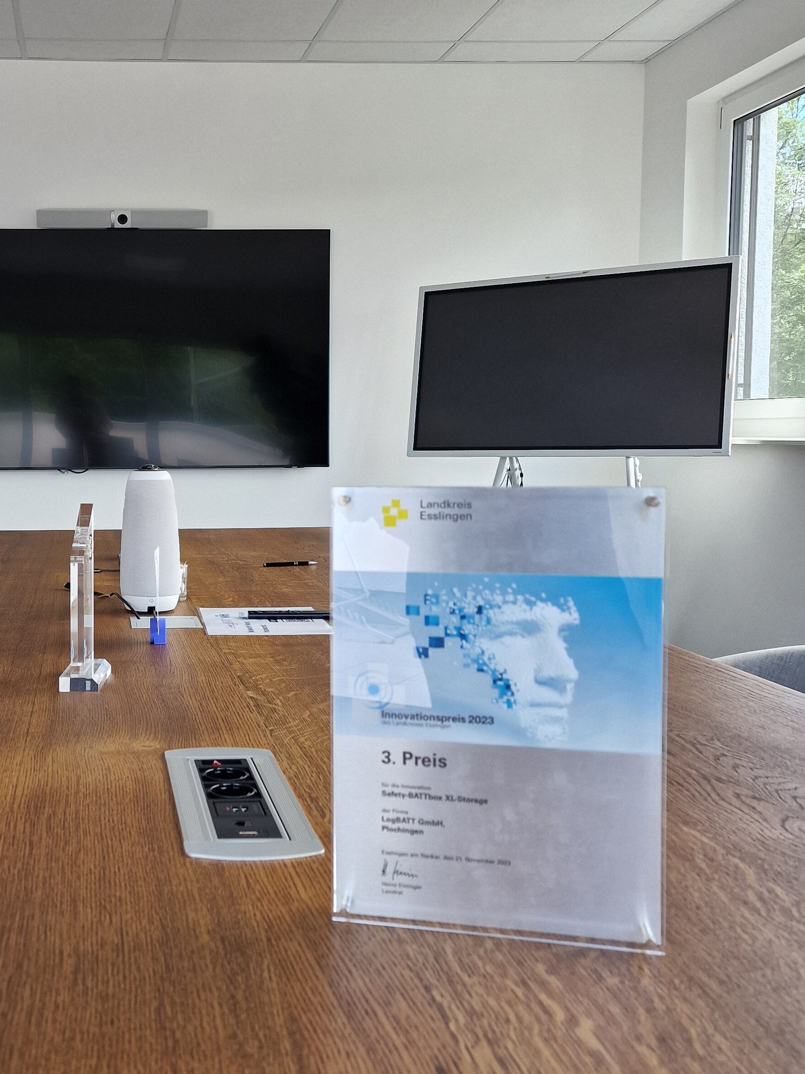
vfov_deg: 47.9
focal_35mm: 39
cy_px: 516
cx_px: 124
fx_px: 1209
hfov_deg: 35.2
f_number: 1.8
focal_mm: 6.4
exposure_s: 1/180
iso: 64
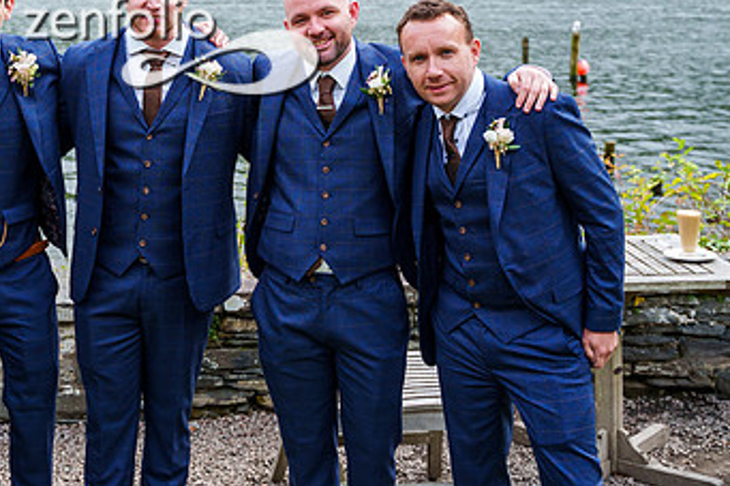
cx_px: 171
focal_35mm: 59
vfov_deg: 22.6
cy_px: 74
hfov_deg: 33.2
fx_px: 1196
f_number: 3.5
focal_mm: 34
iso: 800
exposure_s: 1/3200
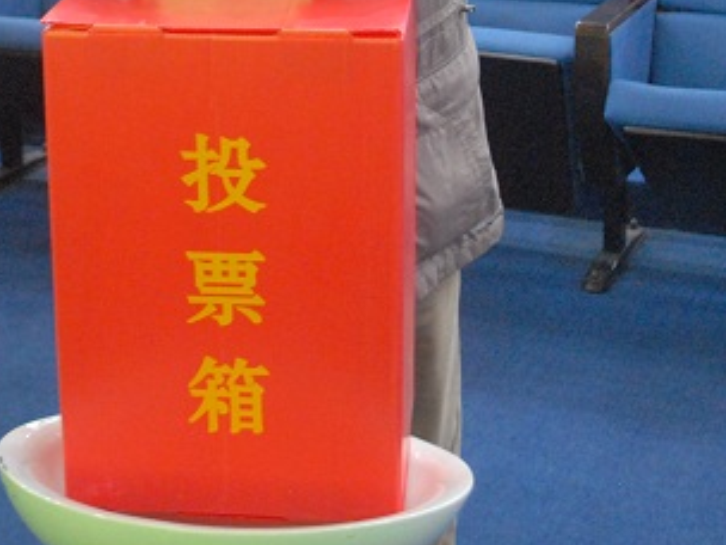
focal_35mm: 76
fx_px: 1594
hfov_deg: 25.6
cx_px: 308
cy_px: -68
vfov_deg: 18.6
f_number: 3.8
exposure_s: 1/15
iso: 1600
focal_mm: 20
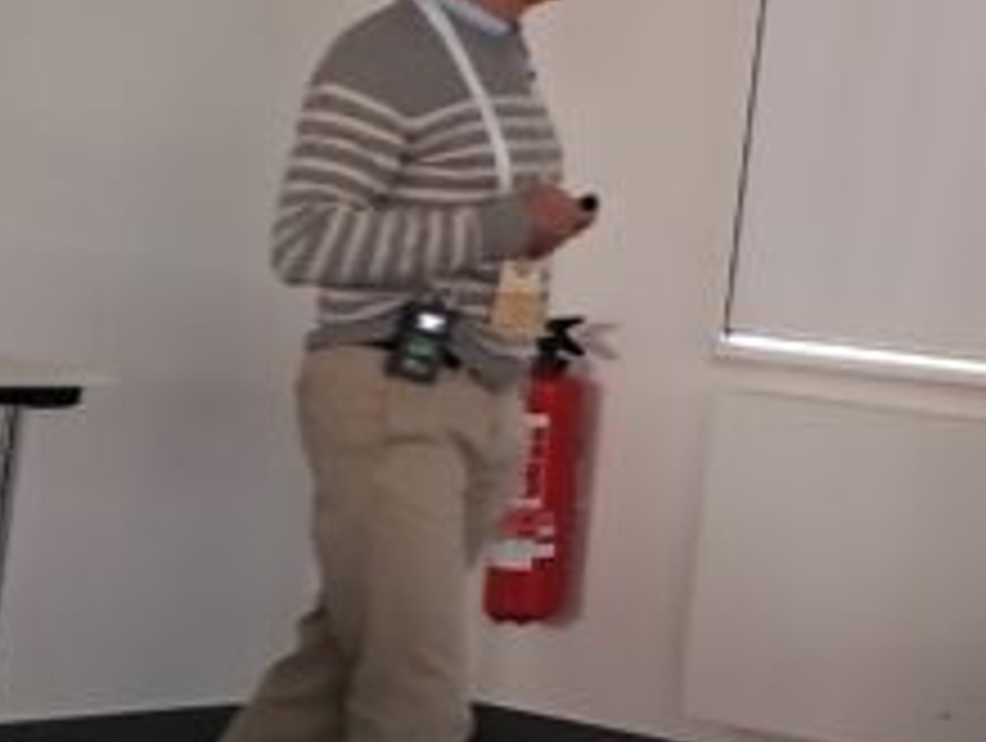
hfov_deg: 13.4
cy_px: -72
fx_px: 3595
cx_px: 1995
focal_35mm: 126
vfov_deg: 11.6
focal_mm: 4
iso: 160
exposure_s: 1/50
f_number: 1.8
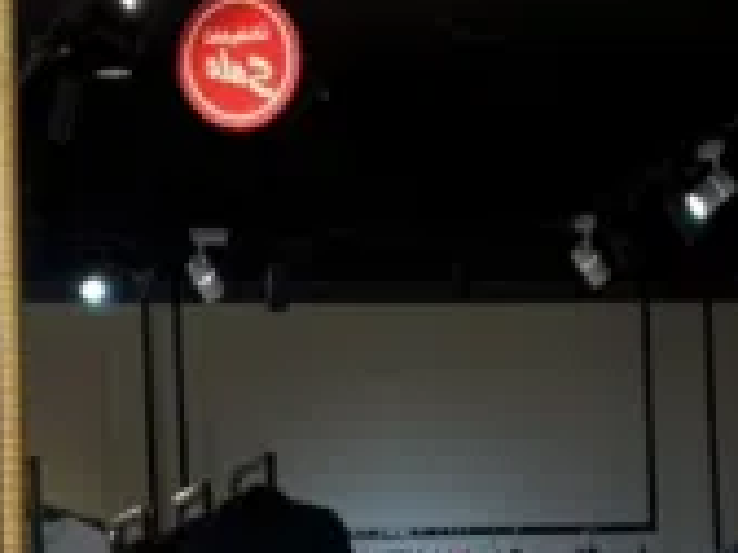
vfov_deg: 14.6
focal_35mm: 99
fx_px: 2111
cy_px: 597
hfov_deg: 19.6
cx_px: 628
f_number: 1.6
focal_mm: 5.96
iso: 50
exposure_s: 1/100
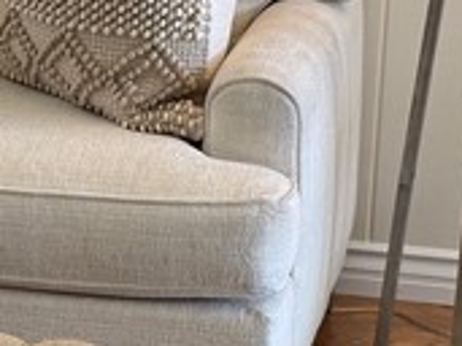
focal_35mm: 144
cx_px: 43
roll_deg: -0.8
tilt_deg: -19.2
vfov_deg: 10.3
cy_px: 205
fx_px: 1921
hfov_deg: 13.6
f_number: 1.78
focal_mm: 6.76
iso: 125
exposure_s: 1/120
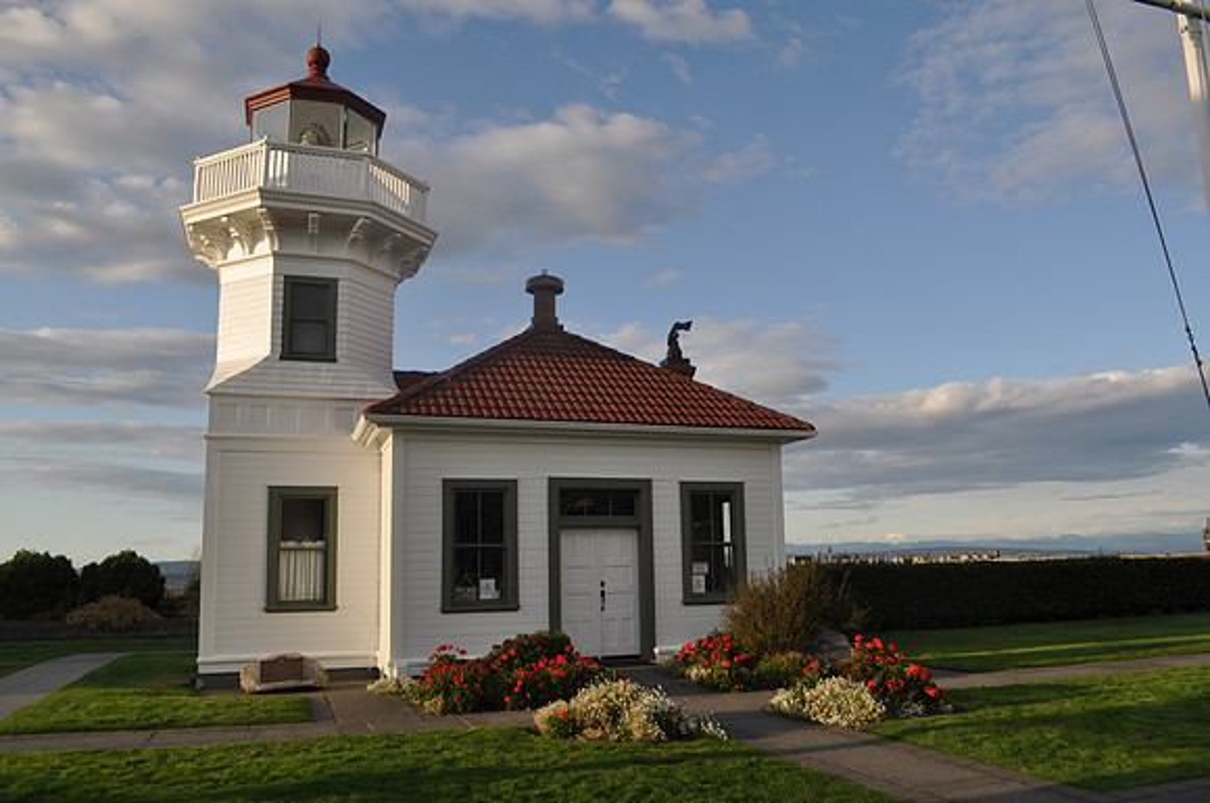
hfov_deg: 67.5
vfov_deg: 47.8
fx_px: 906
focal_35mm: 27
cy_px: 402
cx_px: 605
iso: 200
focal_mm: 18
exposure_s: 1/400
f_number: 8
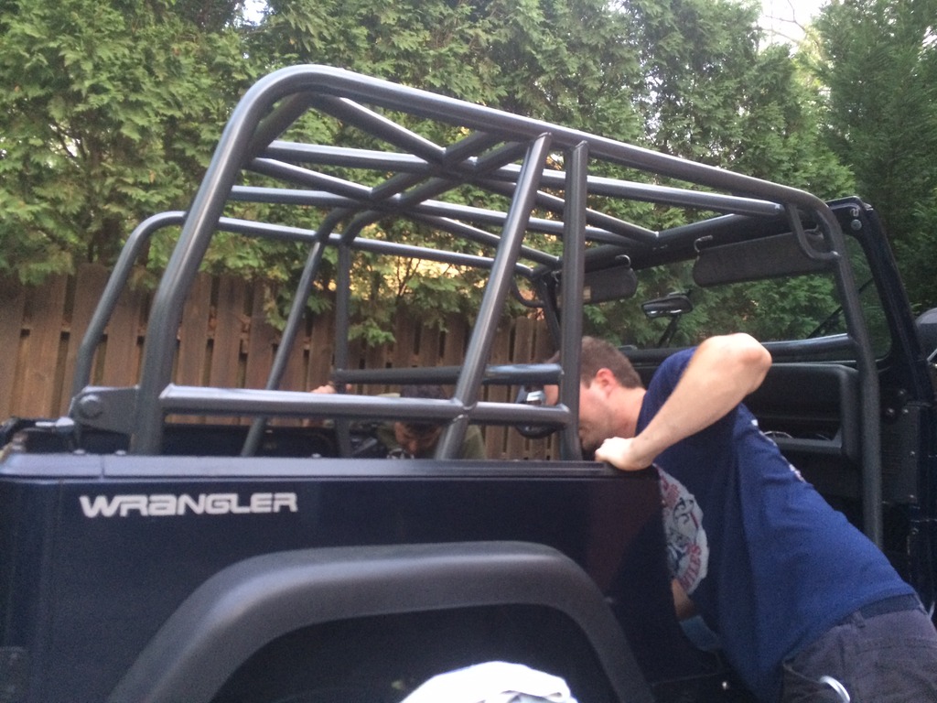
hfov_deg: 60.0
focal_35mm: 30
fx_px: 812
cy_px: 352
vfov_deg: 46.8
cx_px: 468
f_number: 2.2
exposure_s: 1/30
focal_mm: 4.12
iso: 200
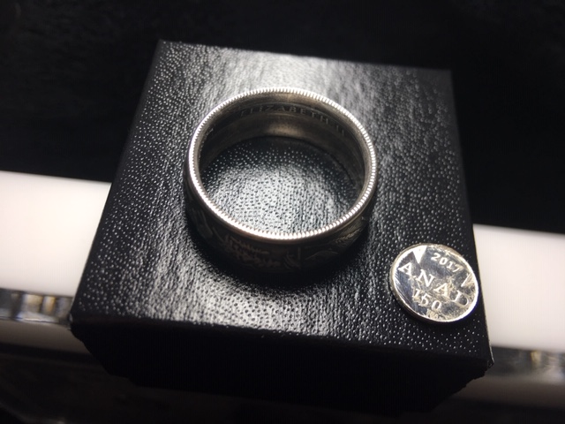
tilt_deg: -55.0
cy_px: 212
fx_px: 473
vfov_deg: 48.2
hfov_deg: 61.7
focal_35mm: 29
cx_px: 282
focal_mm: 4.15
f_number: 2.2
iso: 25
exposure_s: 1/121
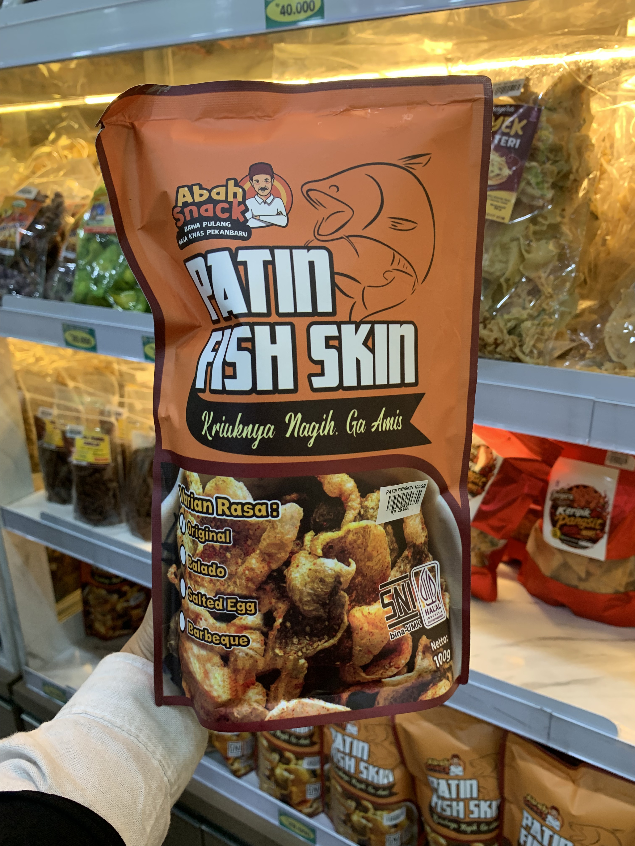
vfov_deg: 67.3
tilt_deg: -19.7
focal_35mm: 26
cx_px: 318
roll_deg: +0.3
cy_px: 423
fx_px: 636
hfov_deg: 53.1
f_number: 1.8
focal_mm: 4.25
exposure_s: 1/60
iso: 160
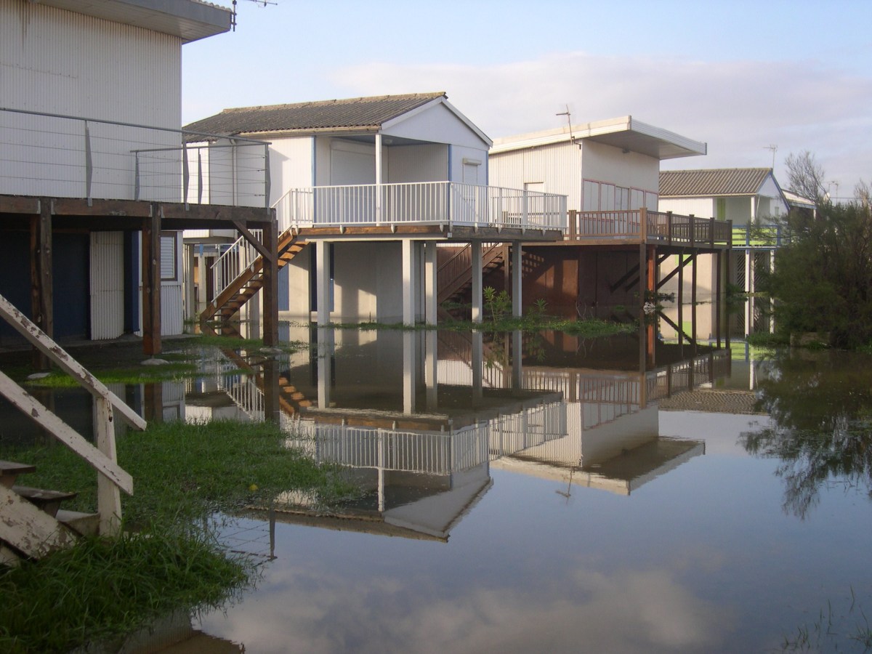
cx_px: 436
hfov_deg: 40.4
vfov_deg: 30.9
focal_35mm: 47
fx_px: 1184
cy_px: 327
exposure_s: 1/436
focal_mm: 10.1
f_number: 3.1
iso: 100
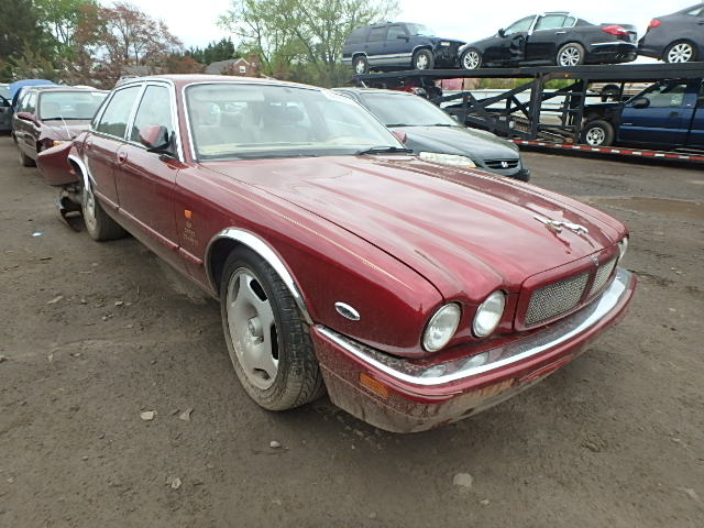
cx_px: 352
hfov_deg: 79.0
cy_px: 264
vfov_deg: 63.4
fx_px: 427
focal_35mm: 21
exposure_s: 1/320
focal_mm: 3.7
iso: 125
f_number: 3.5
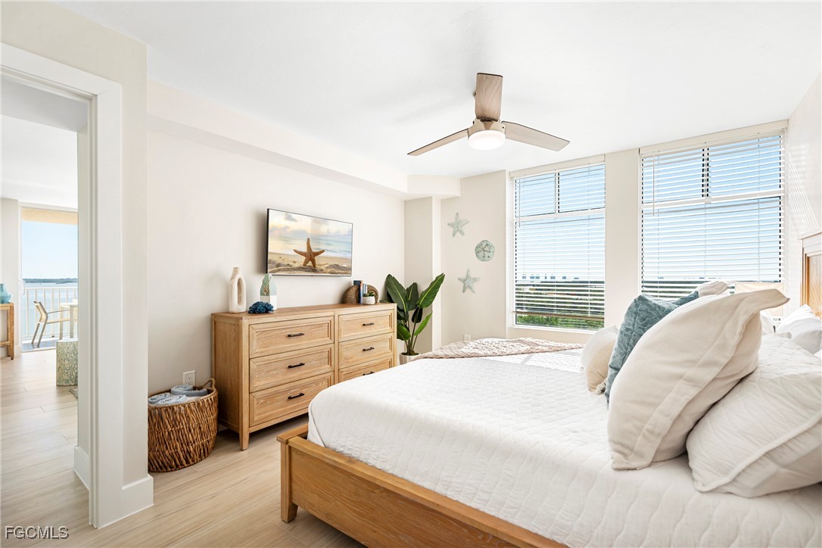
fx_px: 354
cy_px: 274
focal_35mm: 16
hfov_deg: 98.5
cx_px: 411
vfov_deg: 75.5
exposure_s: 1/60
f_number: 4
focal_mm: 15.5
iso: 100
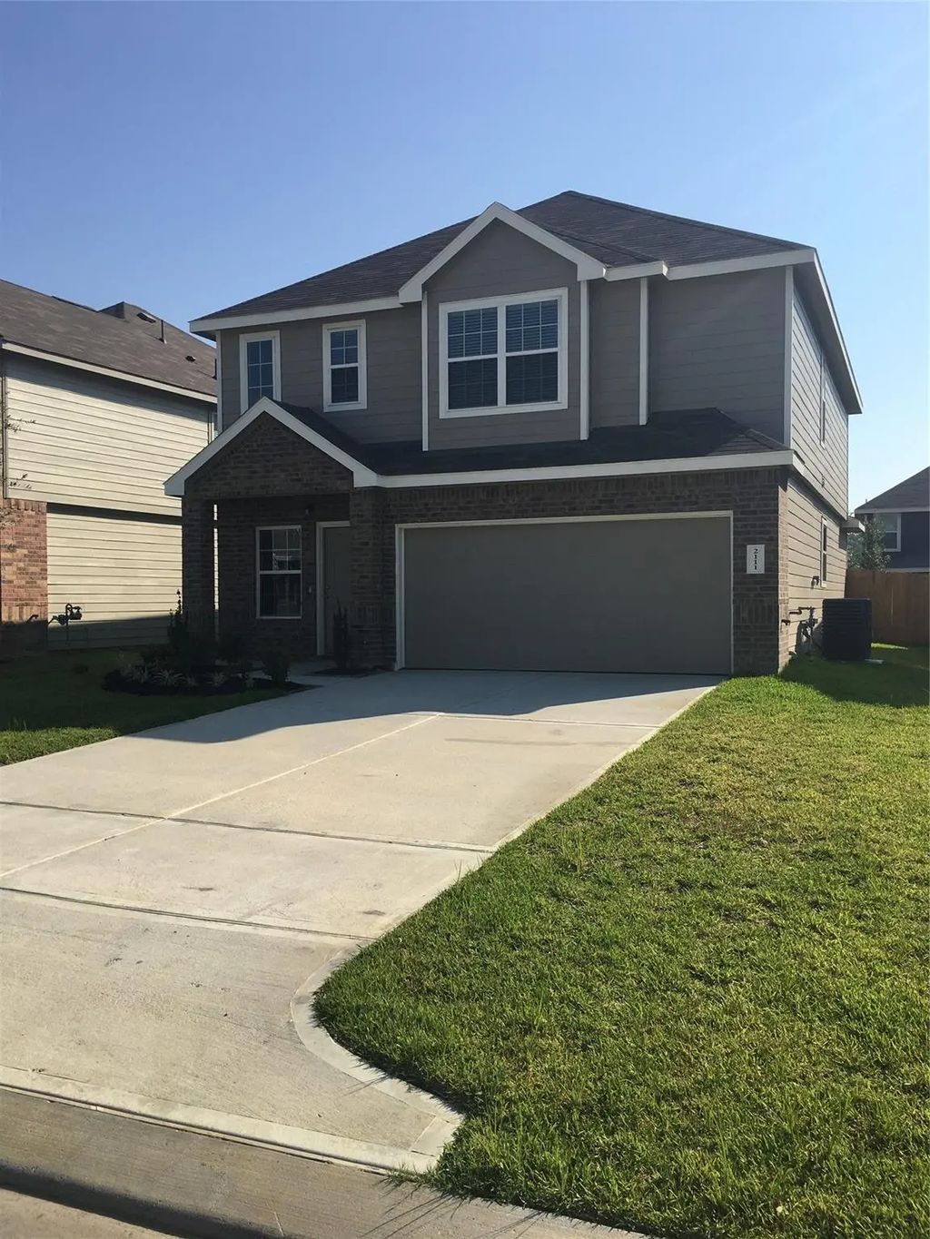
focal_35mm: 29
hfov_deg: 48.2
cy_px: 620
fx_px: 1039
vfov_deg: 61.7
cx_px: 465
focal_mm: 4.15
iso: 25
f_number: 2.2
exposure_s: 1/1748
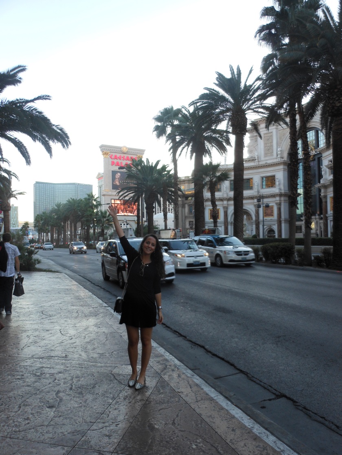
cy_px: 228
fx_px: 369
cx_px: 171
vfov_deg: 63.4
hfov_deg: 49.7
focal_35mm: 28
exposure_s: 1/60
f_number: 3.7
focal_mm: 5
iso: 80
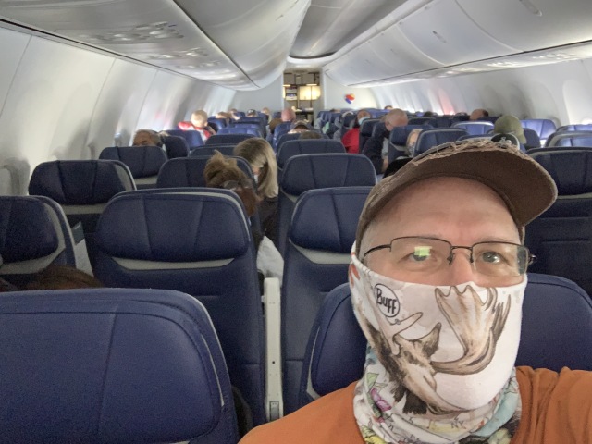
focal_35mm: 32
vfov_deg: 44.2
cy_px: 222
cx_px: 296
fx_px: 547
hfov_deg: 56.8
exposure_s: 1/30
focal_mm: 2.87
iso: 320
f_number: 2.2
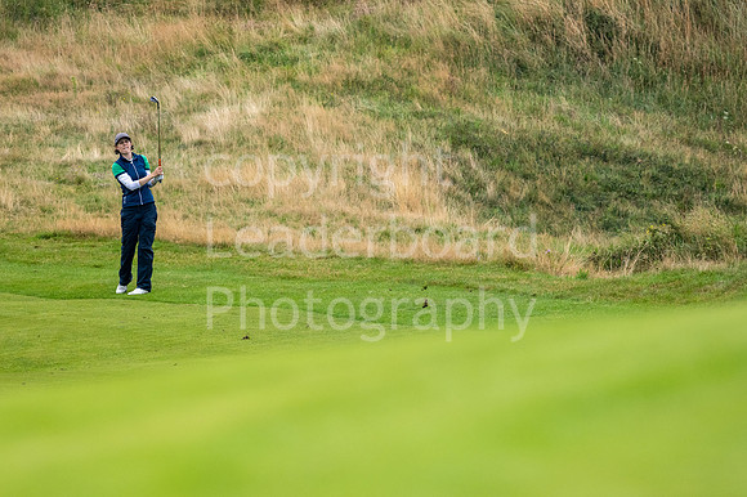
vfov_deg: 3.1
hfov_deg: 4.6
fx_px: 9332
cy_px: 248
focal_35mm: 450
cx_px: 374
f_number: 5
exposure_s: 1/2000
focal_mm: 300
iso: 500
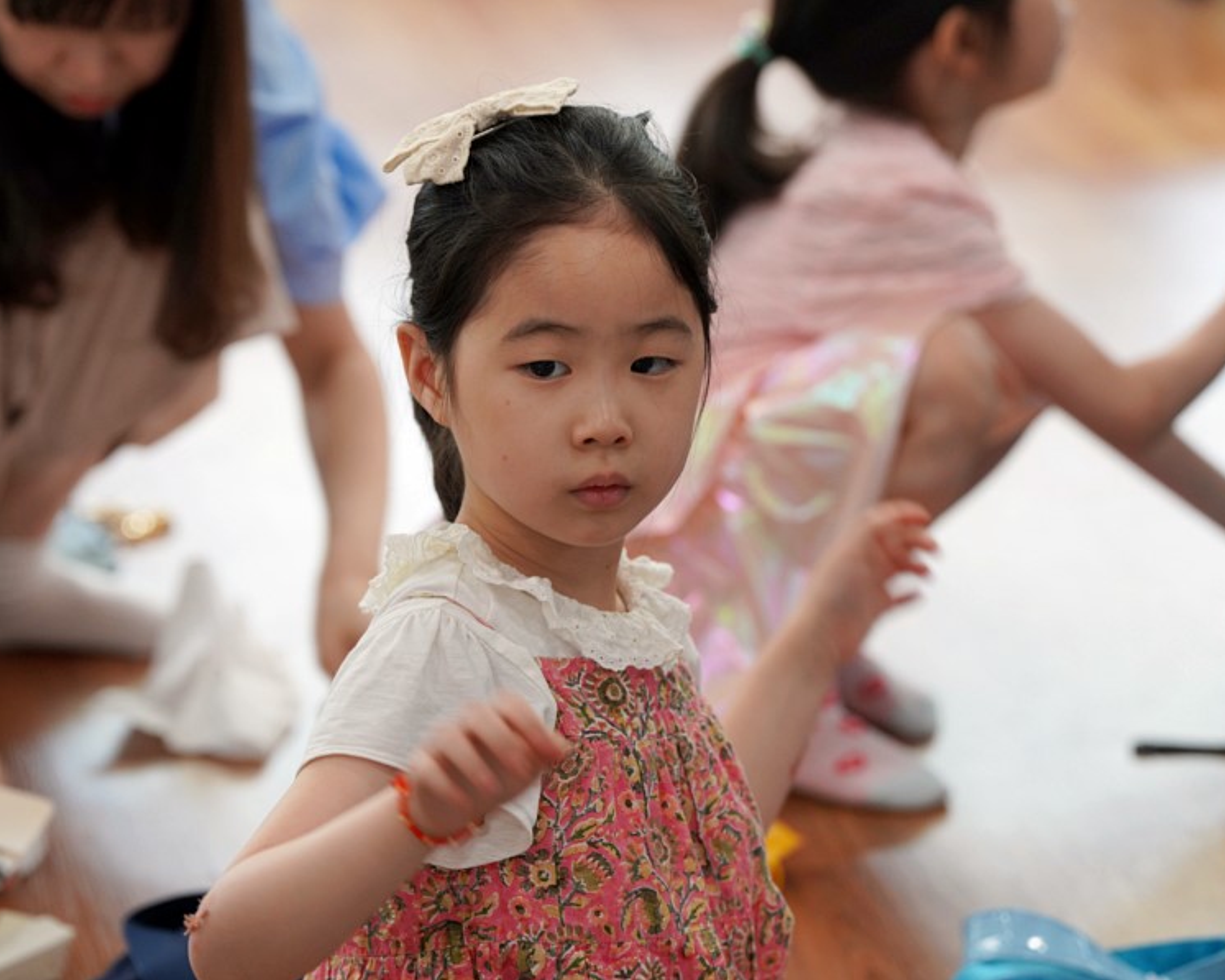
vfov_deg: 9.0
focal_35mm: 172
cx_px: 634
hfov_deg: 11.2
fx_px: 6237
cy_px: 491
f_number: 4
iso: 800
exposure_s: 1/160
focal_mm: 152
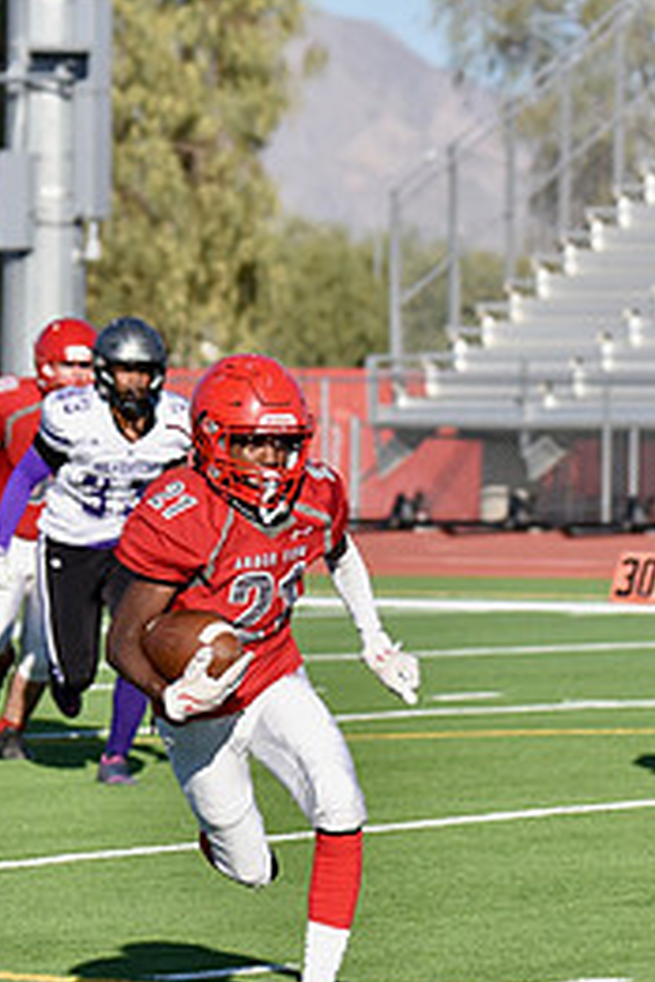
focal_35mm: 334
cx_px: 230
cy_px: 619
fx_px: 9115
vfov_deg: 6.2
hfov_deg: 4.1
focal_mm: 150
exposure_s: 1/4000
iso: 640
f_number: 5.6
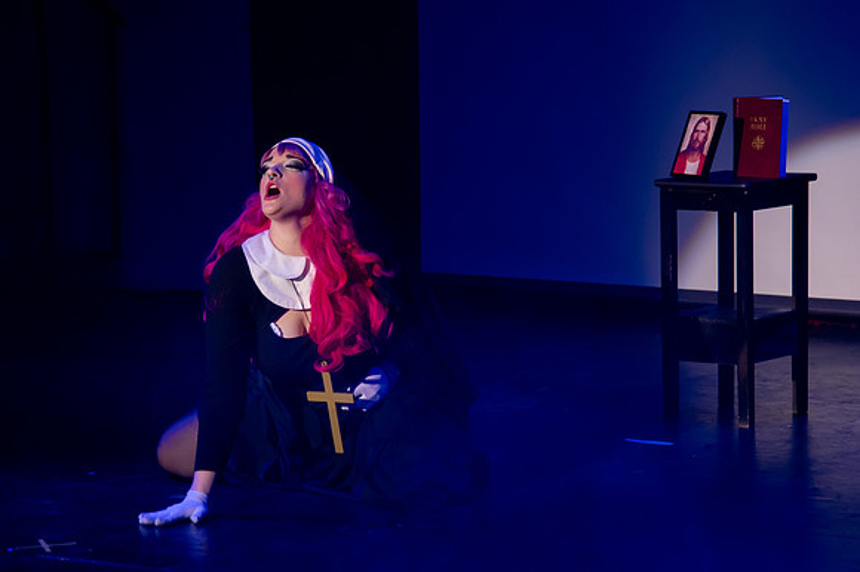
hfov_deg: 14.7
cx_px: 462
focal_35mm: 140
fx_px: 3341
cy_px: 285
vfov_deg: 9.8
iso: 3200
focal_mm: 95
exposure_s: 1/200
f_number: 4
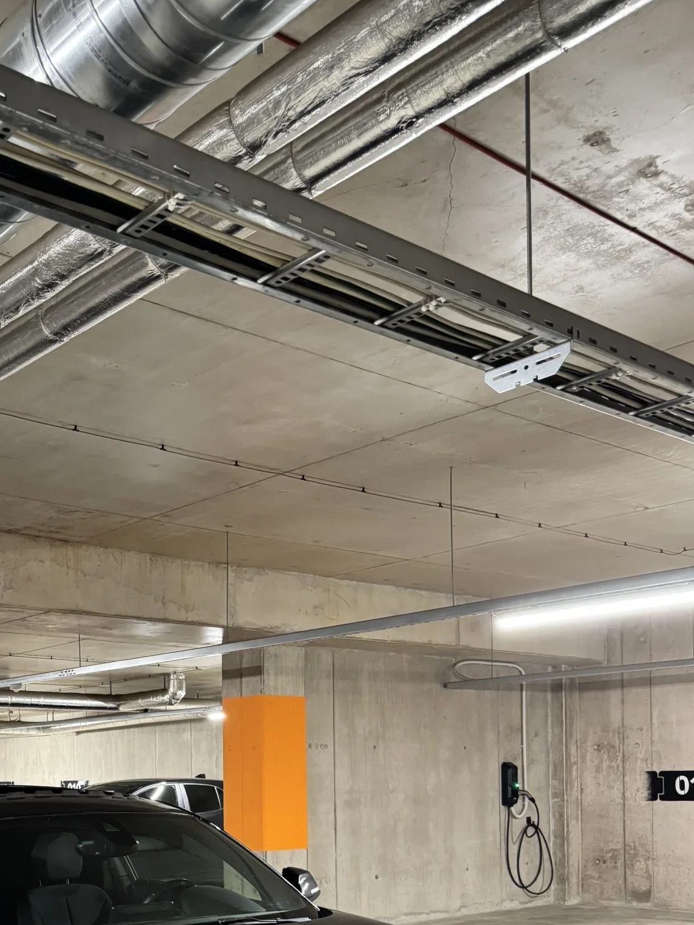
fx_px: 1096
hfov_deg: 34.2
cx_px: 151
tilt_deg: +0.5
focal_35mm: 41
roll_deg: +0.3
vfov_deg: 43.1
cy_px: 773
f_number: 1.78
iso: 500
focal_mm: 6.76
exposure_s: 1/50
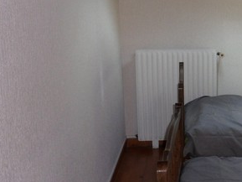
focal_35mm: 72
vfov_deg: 20.4
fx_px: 504
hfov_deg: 23.7
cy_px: 103
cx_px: 319
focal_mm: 4.9
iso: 80
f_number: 3.3
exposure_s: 1/45
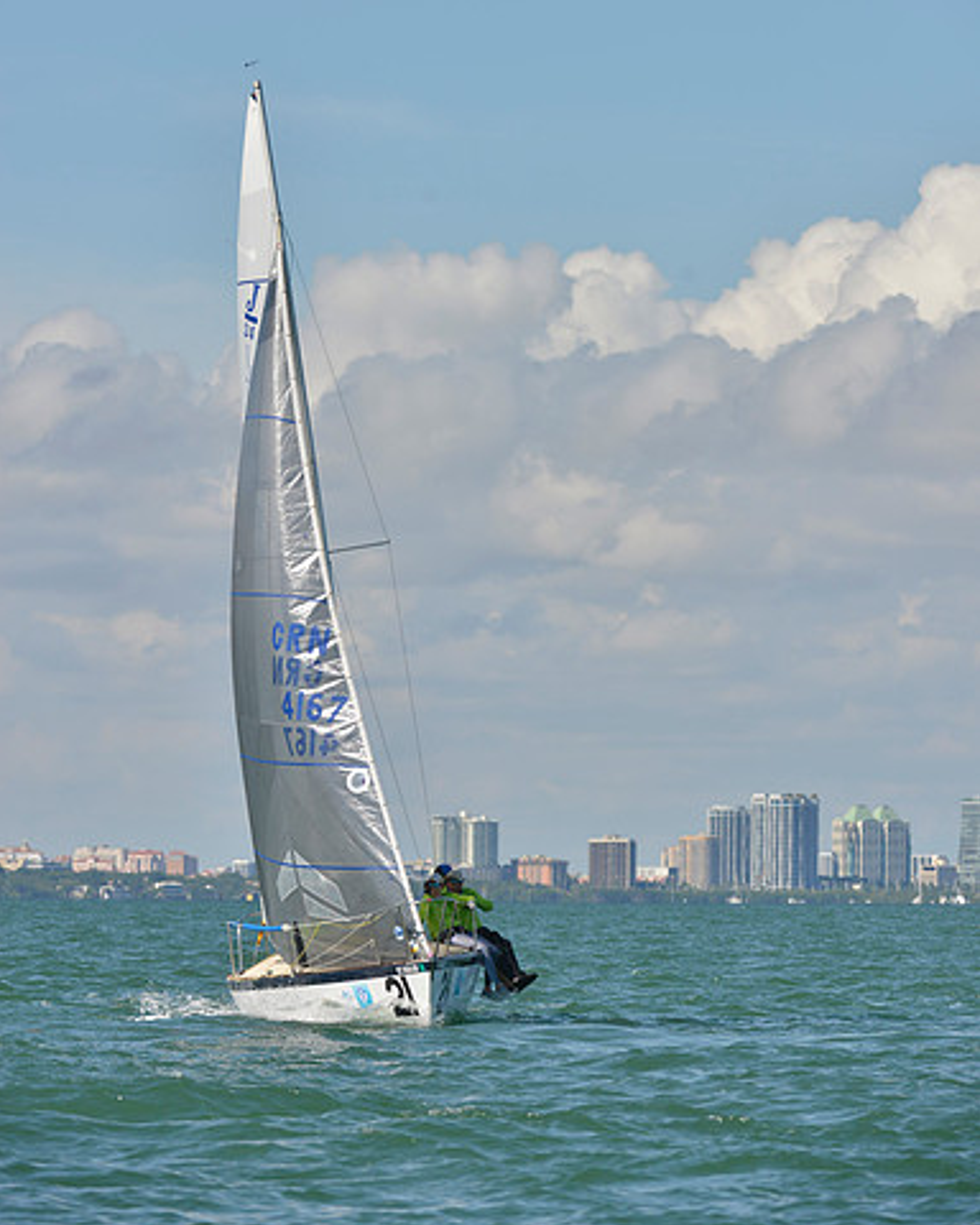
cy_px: 513
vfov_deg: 8.5
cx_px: 489
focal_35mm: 227
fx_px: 8230
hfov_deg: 6.8
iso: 200
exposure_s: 1/1000
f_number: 8
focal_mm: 200
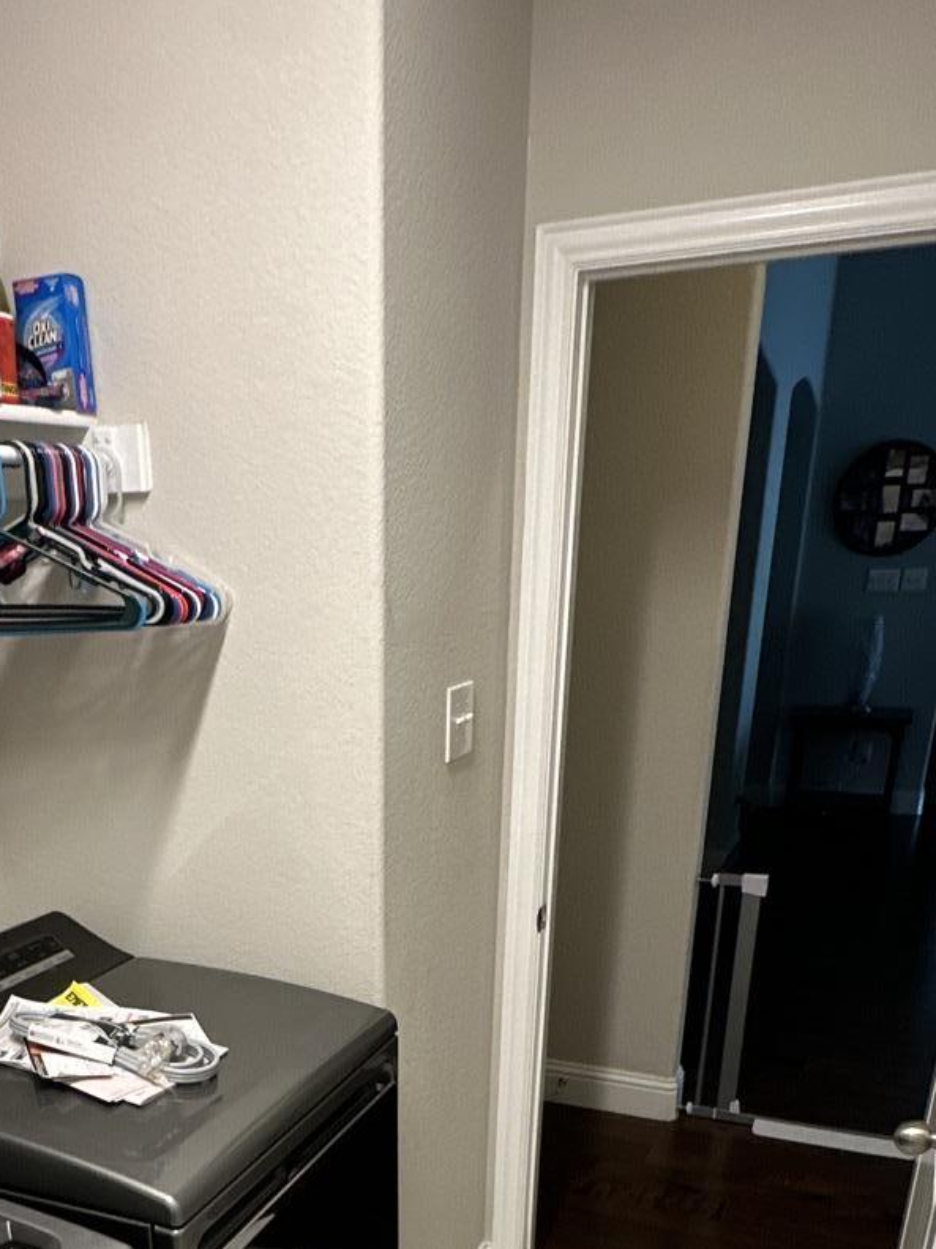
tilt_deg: -21.5
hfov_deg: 41.2
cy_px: 1107
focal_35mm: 34
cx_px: 305
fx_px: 1226
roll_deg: +2.1
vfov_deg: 48.7
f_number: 2.2
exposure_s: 1/60
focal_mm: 2.22
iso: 200
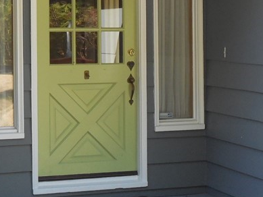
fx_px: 920
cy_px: 20
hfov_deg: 16.3
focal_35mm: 121
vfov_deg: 12.2
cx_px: 100
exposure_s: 1/250
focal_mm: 8.2
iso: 320
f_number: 3.8
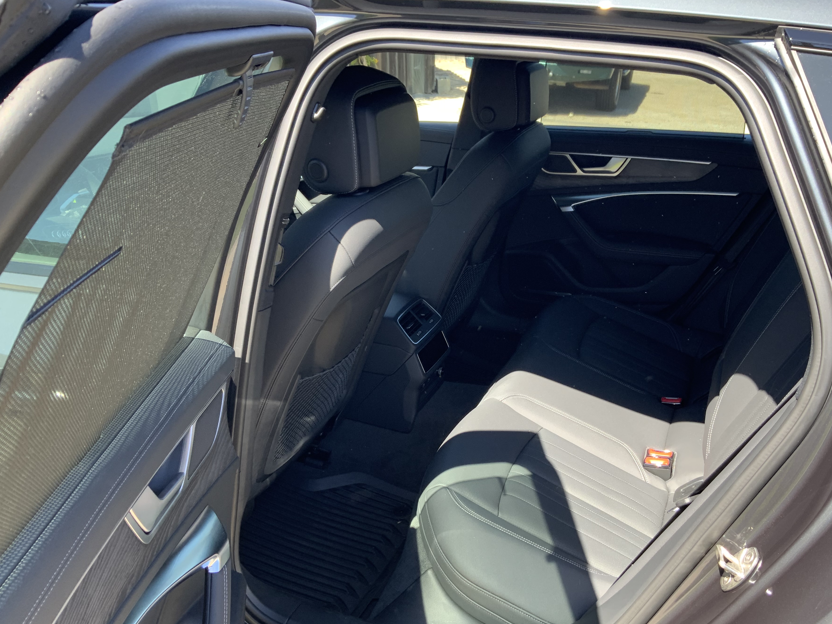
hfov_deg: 55.3
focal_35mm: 33
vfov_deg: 42.9
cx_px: 434
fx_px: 793
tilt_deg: -22.9
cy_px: 343
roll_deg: +0.2
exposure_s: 1/122
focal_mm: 3
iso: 25
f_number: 1.8
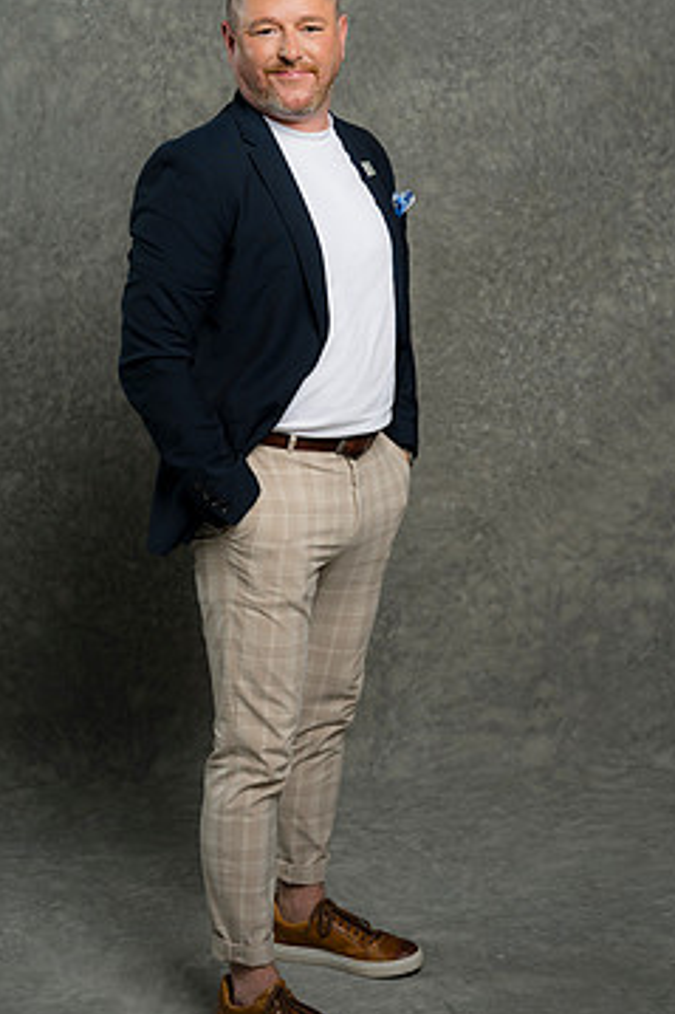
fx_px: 1942
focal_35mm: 69
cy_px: 449
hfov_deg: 19.7
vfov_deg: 29.2
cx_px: 325
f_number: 4
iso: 125
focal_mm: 55
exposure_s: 1/160
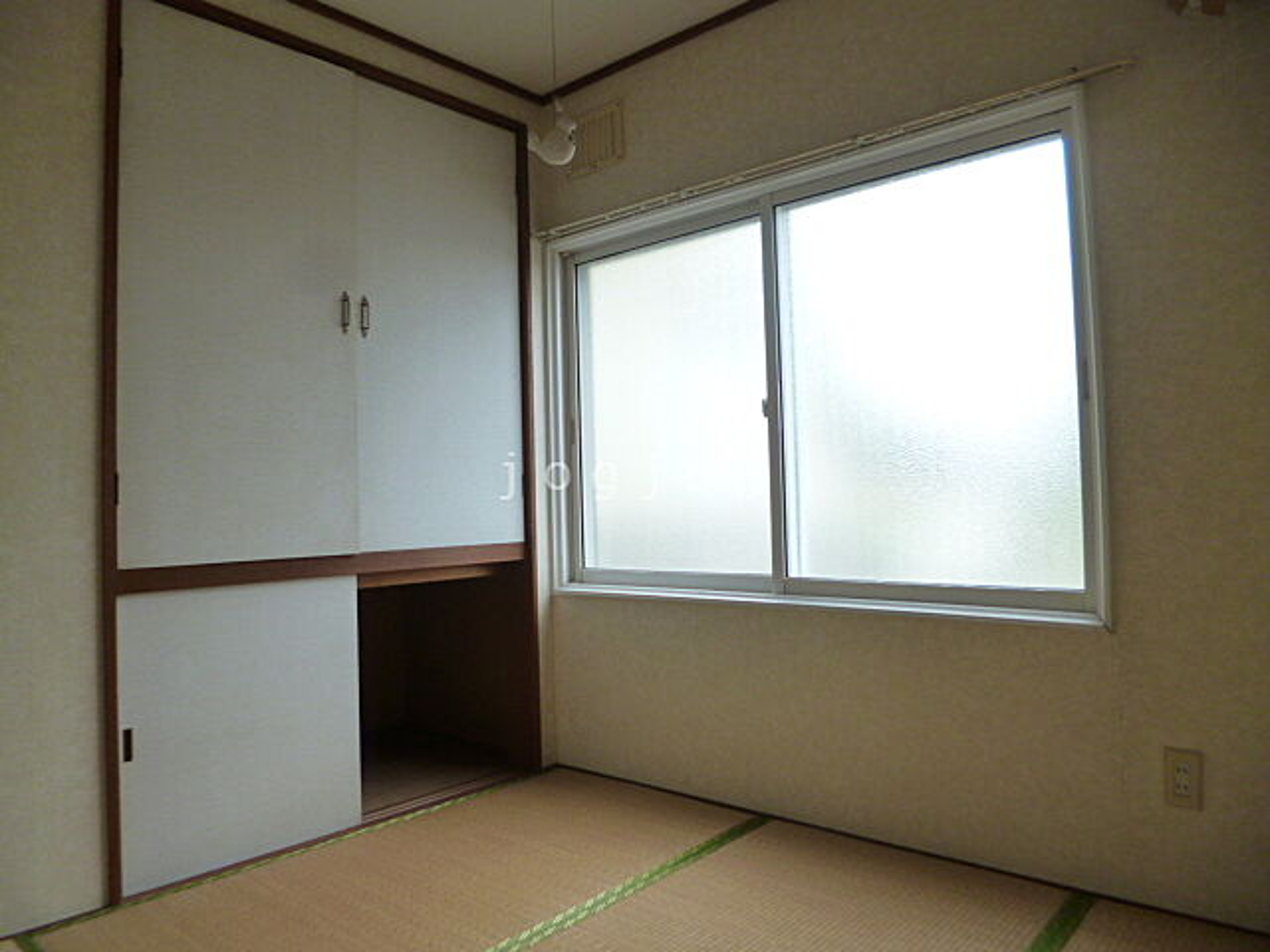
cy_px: 476
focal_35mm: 24
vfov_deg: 56.8
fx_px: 881
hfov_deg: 71.6
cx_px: 635
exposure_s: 1/200
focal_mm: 4.3
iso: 160
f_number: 2.5
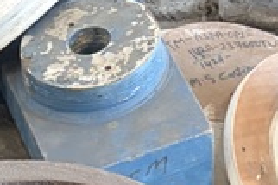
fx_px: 1327
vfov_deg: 6.3
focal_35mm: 172
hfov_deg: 11.7
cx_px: -48
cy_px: 781
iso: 160
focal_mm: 5.96
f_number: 1.6
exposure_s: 1/50
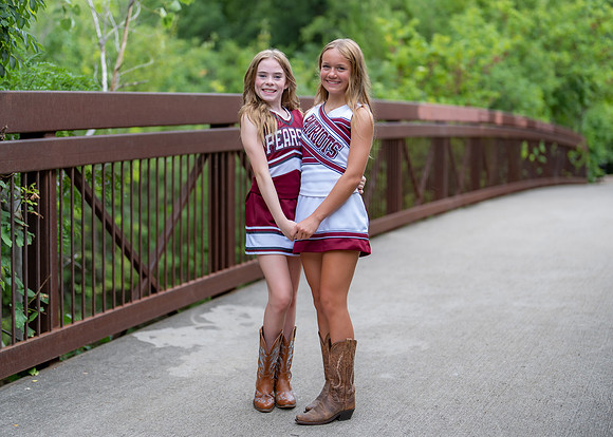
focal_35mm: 61
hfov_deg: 32.4
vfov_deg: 23.4
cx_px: 298
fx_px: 1054
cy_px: 208
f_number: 1.2
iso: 100
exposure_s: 1/1250
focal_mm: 50
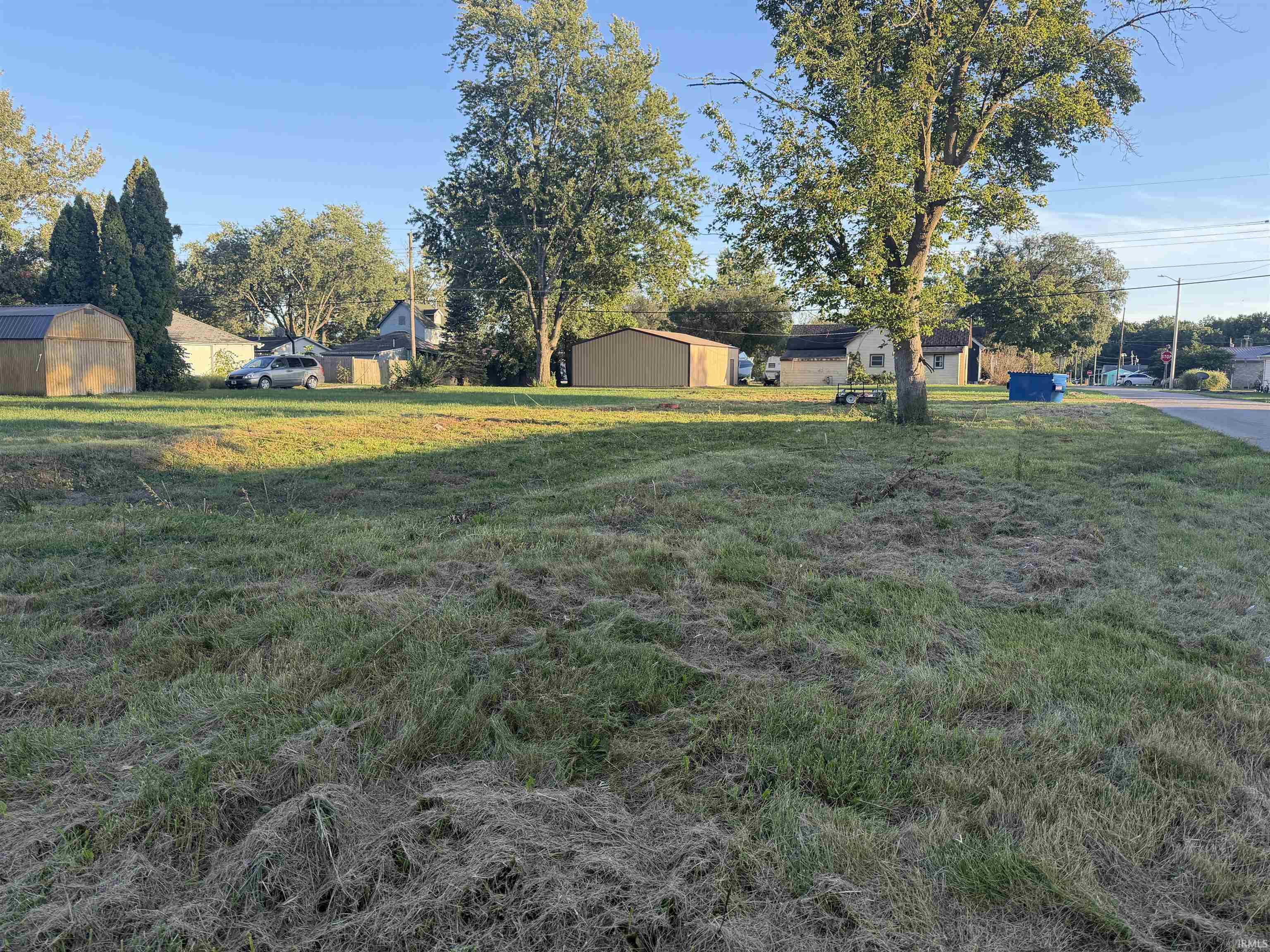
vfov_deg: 56.8
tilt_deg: -6.5
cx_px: 635
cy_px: 476
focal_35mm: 24
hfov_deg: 71.6
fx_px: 881
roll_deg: -0.2
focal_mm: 6.76
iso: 100
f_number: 1.78
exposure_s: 1/813
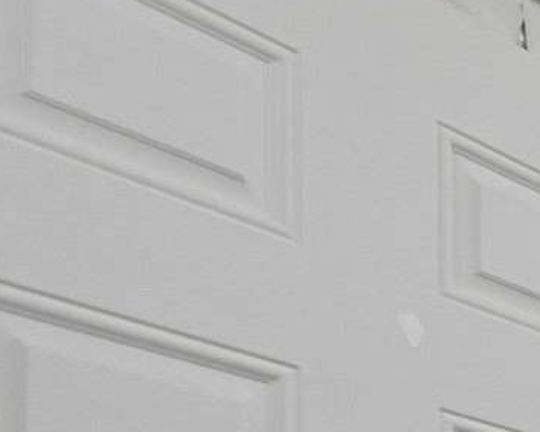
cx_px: 1496
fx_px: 1294
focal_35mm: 81
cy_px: 796
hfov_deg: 12.7
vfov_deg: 15.9
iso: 200
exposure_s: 1/40
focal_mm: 10
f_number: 6.3
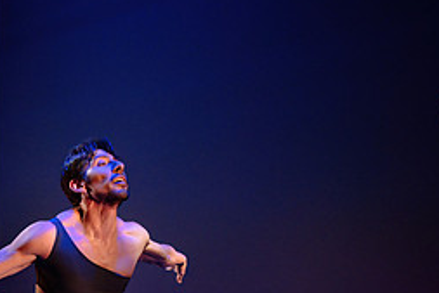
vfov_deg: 23.4
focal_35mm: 55
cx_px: 36
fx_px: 671
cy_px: 311
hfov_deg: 34.1
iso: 1000
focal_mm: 24
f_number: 1.4
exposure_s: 1/400
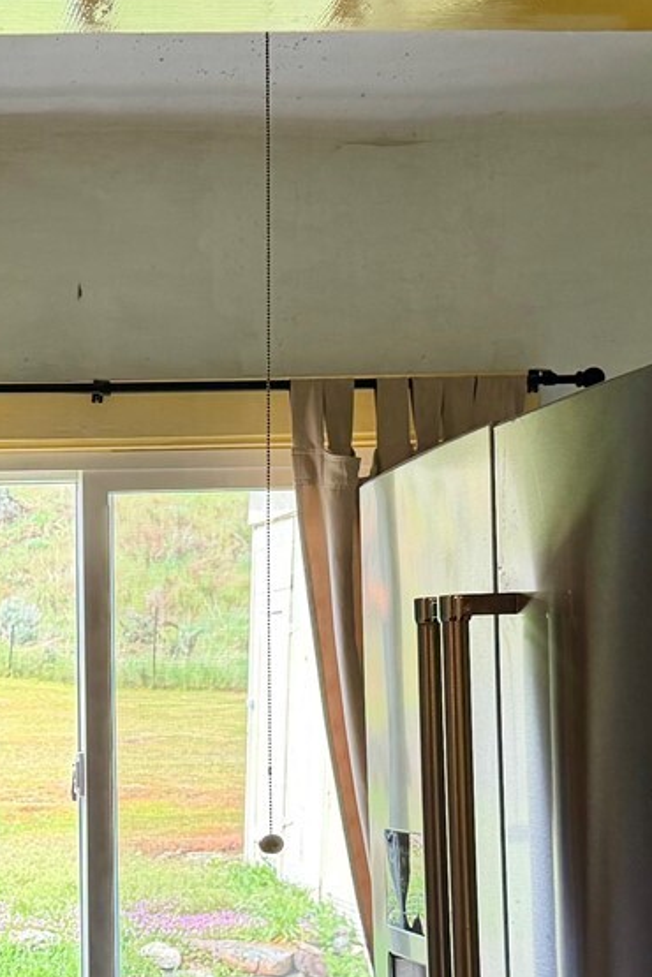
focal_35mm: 72
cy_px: 787
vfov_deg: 27.5
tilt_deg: -1.7
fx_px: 1956
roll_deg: +0.8
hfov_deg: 17.7
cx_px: -189
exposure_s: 1/196
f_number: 1.78
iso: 200
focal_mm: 6.76
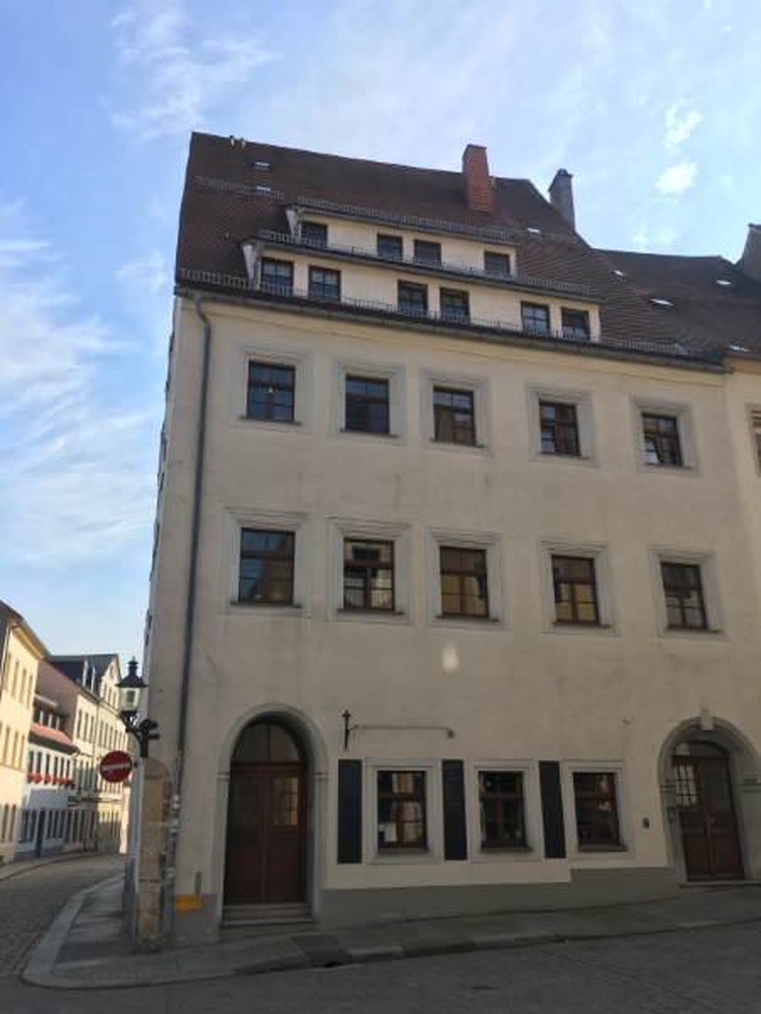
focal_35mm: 29
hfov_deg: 48.2
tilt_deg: +18.1
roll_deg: +0.0
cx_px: 380
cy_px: 507
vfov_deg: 61.7
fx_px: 850
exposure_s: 1/845
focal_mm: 4.15
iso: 25
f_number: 2.2
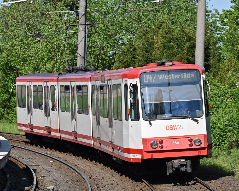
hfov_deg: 8.6
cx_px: 104
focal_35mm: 226
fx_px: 1598
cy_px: 96
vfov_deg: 6.8
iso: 400
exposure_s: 1/640
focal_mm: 200
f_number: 14
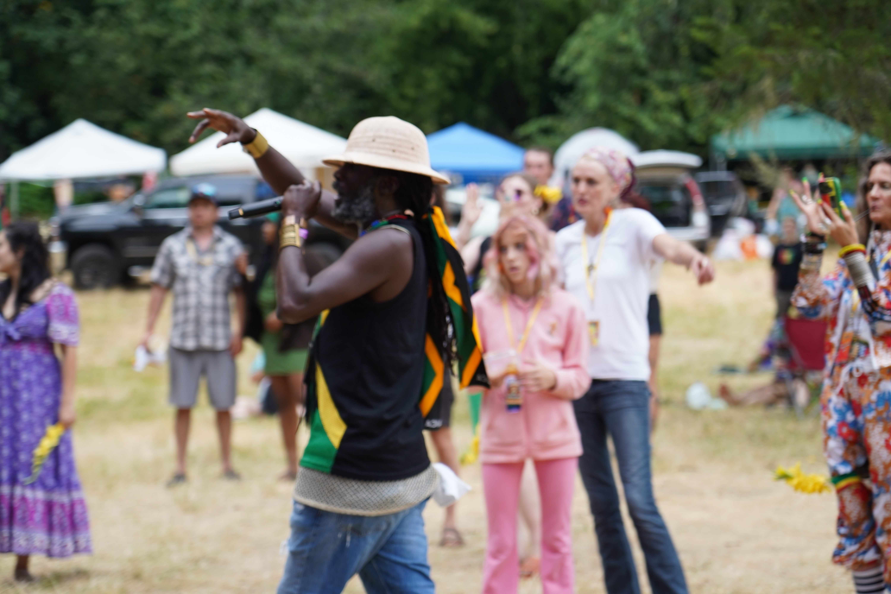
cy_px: 297
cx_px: 446
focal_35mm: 105
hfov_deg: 19.5
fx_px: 2599
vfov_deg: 13.0
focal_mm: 105
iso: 250
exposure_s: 1/160
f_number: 4
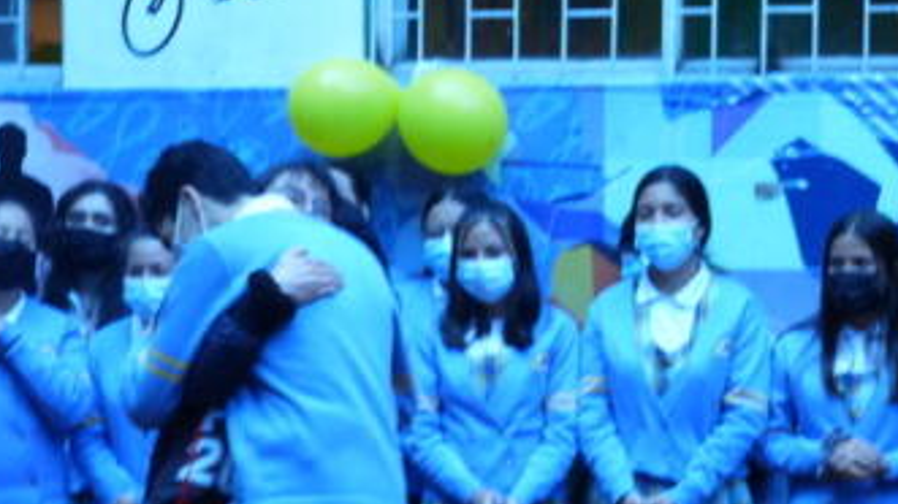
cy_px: 340
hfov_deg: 12.4
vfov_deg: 7.0
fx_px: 4118
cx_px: 296
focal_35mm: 173
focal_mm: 18.72
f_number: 6.3
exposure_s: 1/30
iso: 800
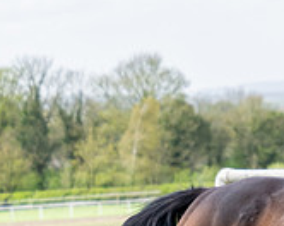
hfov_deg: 5.3
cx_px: 352
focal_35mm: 363
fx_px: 3044
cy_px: 172
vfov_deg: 4.2
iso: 400
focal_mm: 70
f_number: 3.5
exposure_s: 1/1600
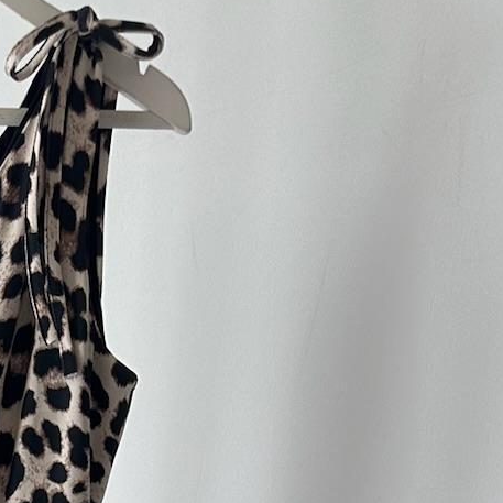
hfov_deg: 16.4
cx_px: -287
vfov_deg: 14.8
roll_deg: +1.7
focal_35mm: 95
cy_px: 1025
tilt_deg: -15.8
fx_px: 1562
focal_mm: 6.86
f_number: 1.78
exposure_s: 1/121
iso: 80
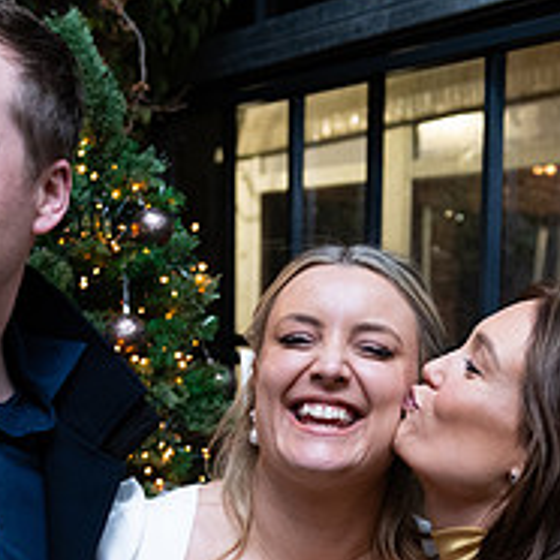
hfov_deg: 19.3
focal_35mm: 90
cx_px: 325
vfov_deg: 18.9
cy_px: 519
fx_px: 1647
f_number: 3.5
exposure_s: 1/160
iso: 800
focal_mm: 34
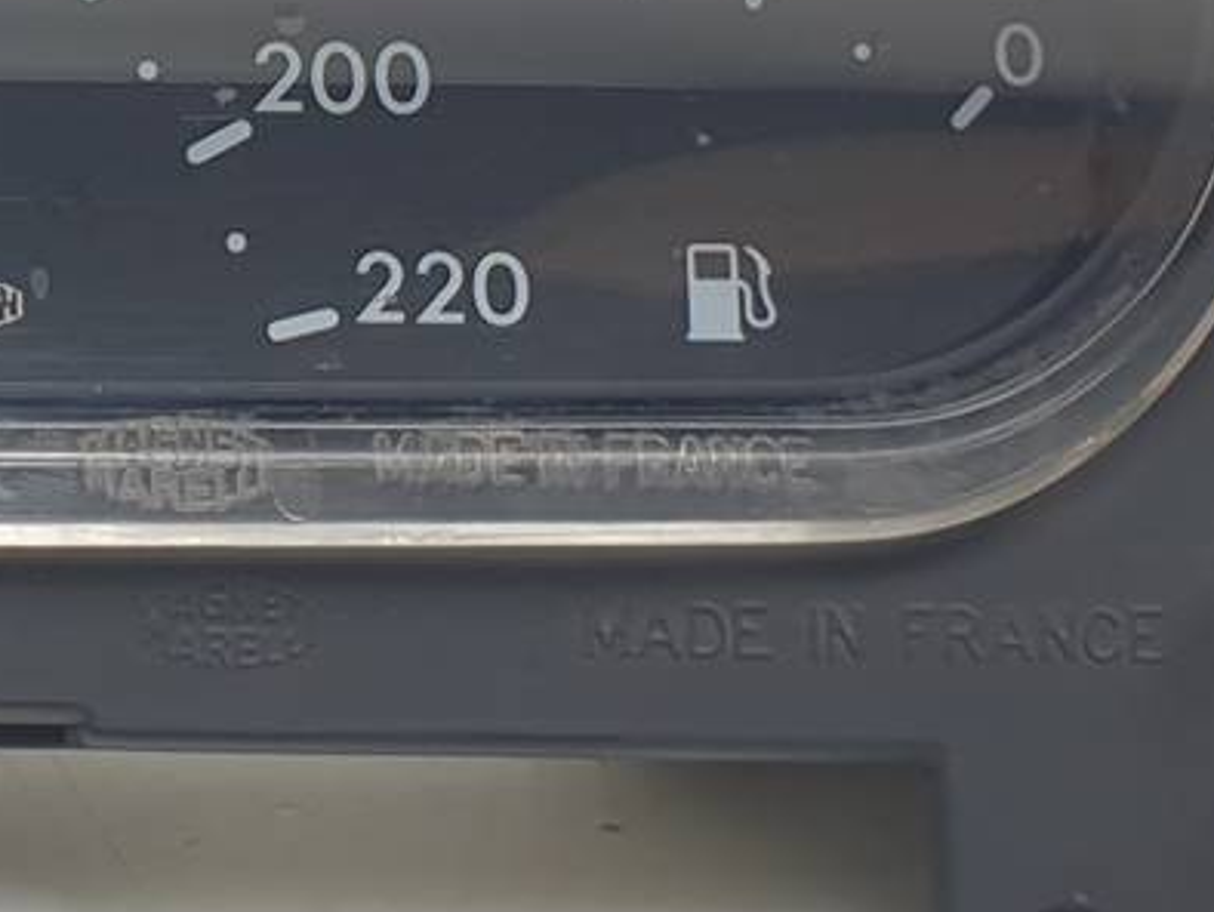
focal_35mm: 95
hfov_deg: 18.6
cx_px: -515
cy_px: -206
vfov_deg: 15.0
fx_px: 3334
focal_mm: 4.3
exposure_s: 1/138
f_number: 2.4
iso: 50
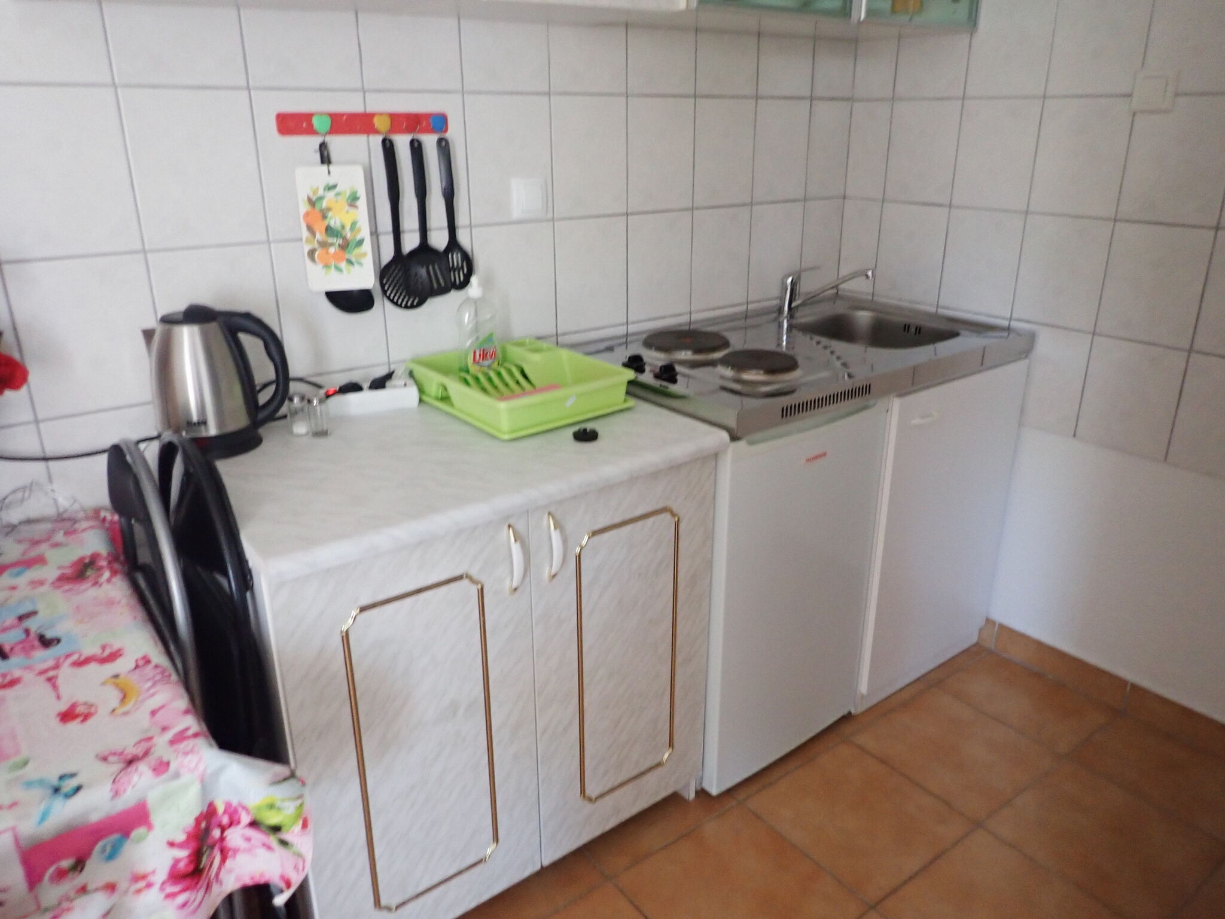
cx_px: 612
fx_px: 885
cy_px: 460
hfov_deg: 69.4
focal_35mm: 25
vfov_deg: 54.9
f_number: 2
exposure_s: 1/30
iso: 400
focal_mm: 4.5
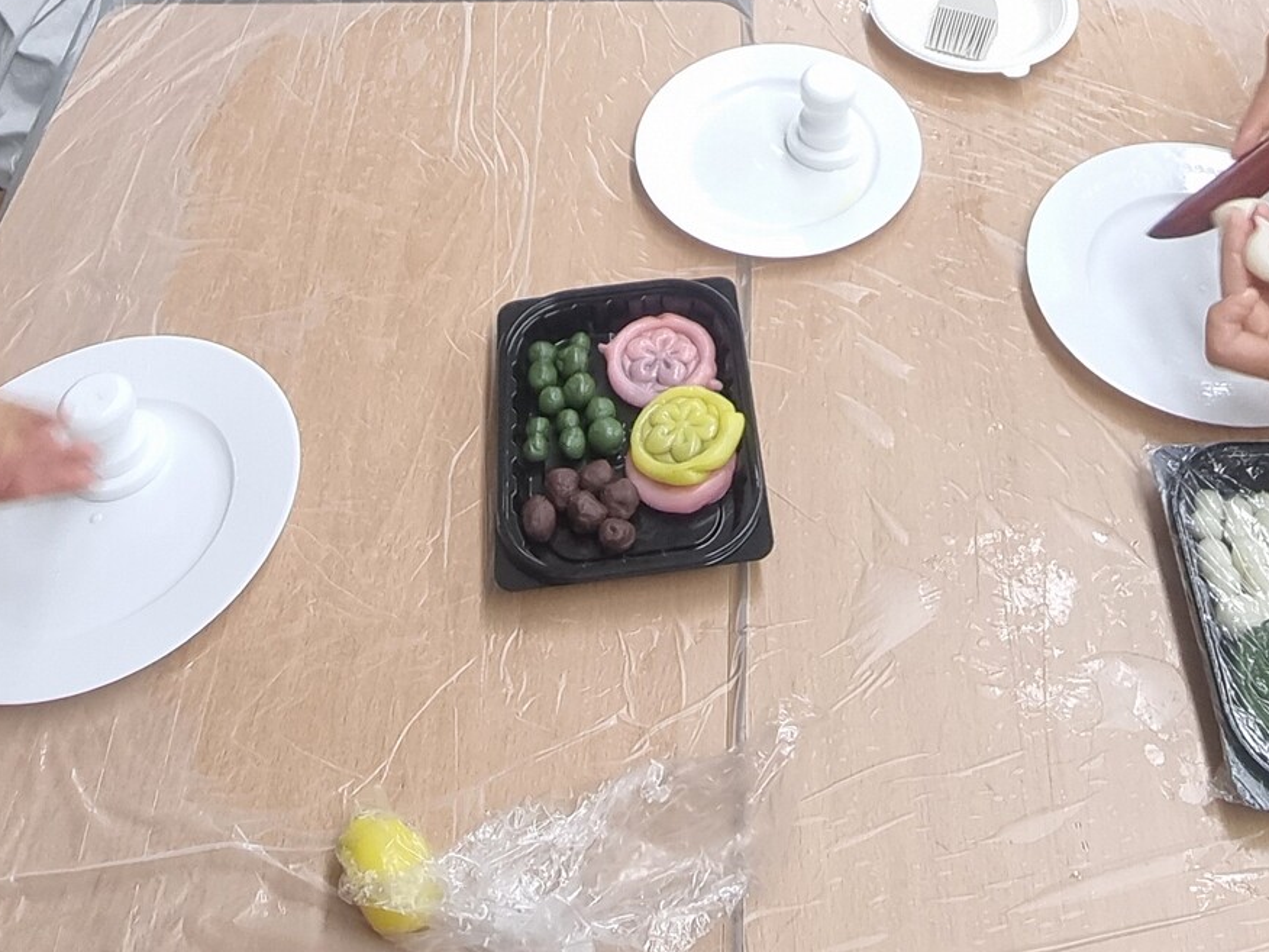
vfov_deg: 30.6
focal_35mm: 38
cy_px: -254
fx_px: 1393
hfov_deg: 48.5
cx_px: 791
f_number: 2.2
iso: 160
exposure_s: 1/60
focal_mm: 2.2
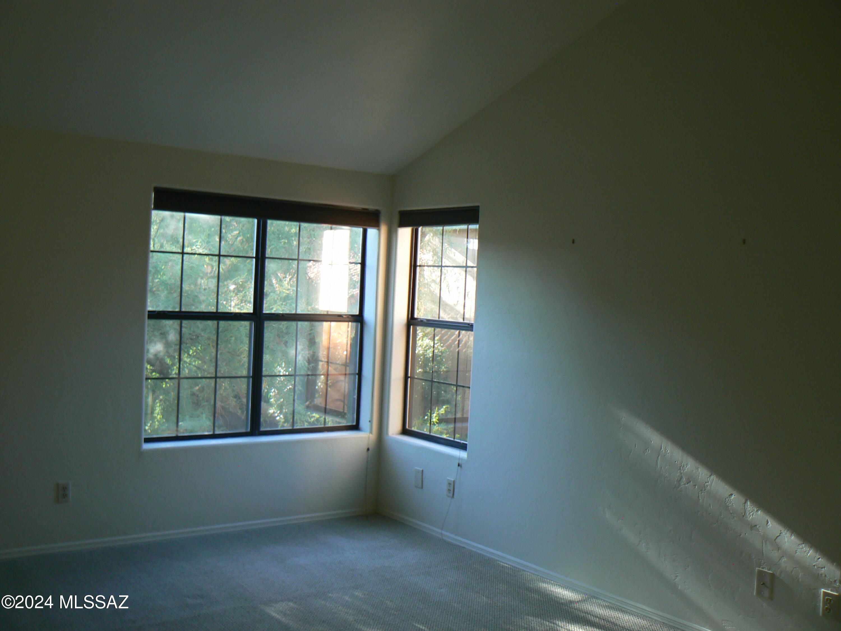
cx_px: 420
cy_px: 316
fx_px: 875
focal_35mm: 36
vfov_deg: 39.7
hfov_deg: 51.4
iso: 80
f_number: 2.8
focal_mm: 6
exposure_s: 1/30
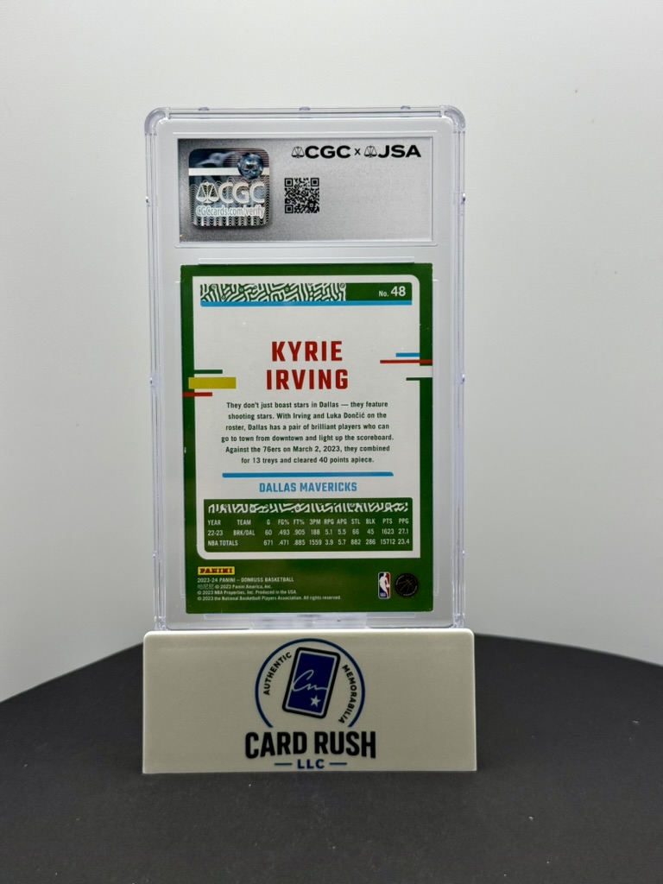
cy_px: 442
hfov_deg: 30.3
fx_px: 1226
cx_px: 332
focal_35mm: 48
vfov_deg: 39.7
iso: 80
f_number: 1.78
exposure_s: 1/523
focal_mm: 6.76
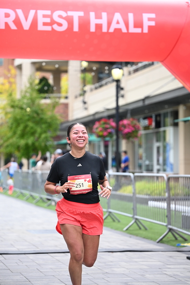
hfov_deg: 14.9
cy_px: 142
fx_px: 728
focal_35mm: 92
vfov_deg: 22.1
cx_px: 95
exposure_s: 1/2000
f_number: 2.8
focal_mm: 92
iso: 640
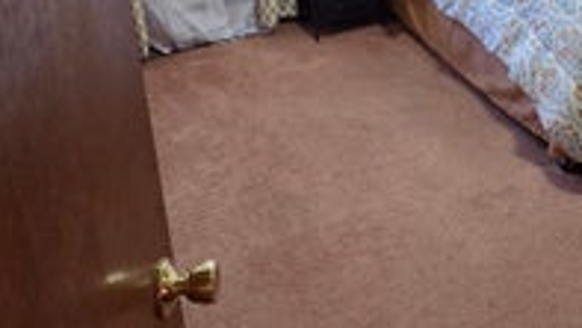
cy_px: -71
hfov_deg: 42.7
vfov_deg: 23.6
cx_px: 461
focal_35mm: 46
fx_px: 710
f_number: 2.2
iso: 500
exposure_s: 1/60
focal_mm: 2.2
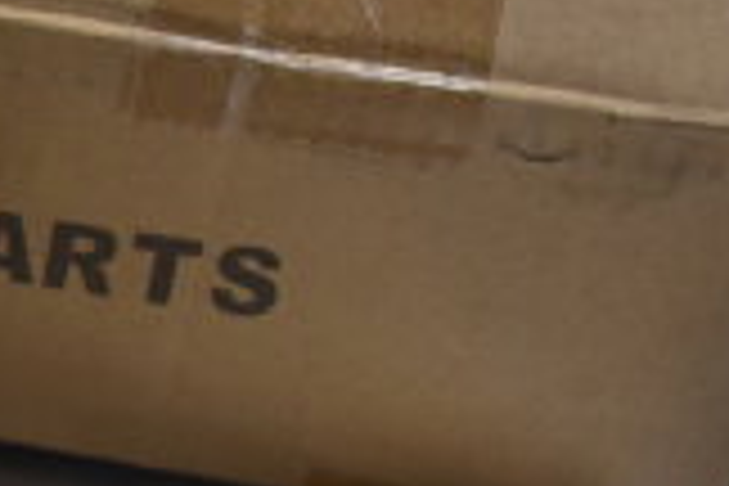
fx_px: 2630
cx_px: -477
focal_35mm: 130
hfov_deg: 14.4
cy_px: 592
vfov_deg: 10.4
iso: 800
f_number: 3.8
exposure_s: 1/160
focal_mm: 23
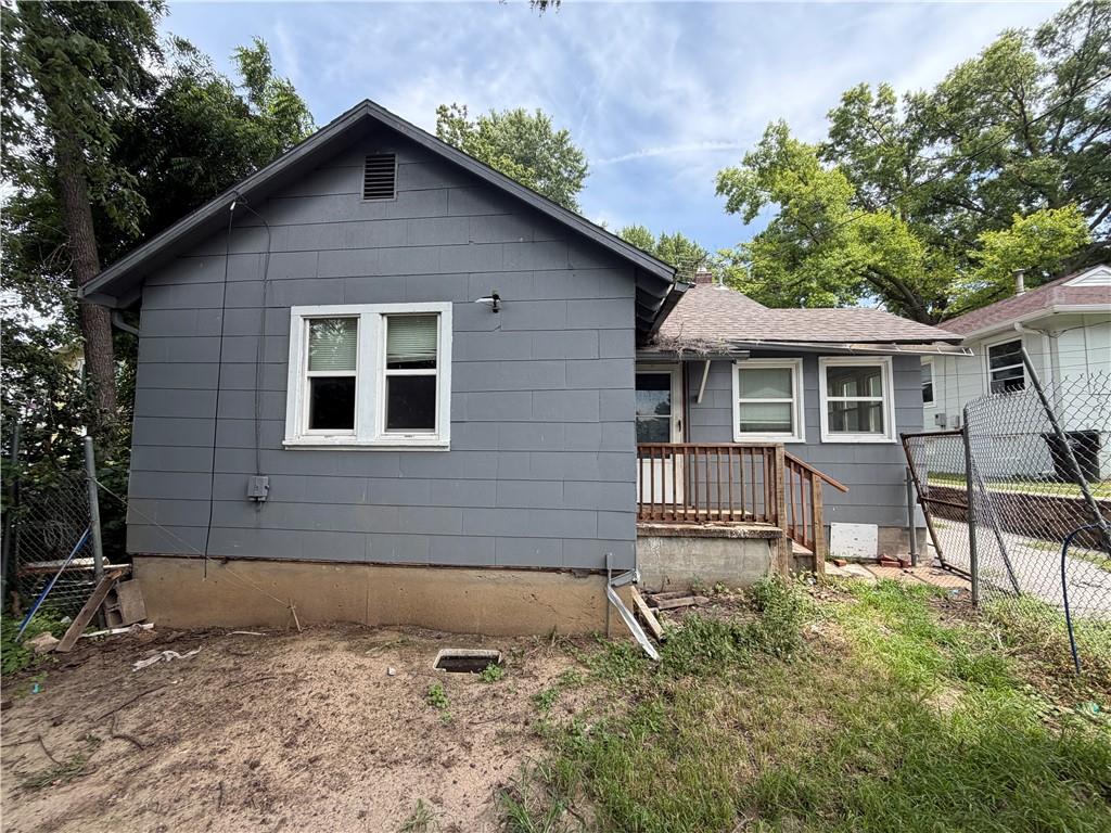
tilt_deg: +5.3
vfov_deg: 85.7
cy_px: 416
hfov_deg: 102.1
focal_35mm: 14
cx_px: 556
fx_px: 449
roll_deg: +0.7
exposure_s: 1/502
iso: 50
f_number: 2.2
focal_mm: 2.22
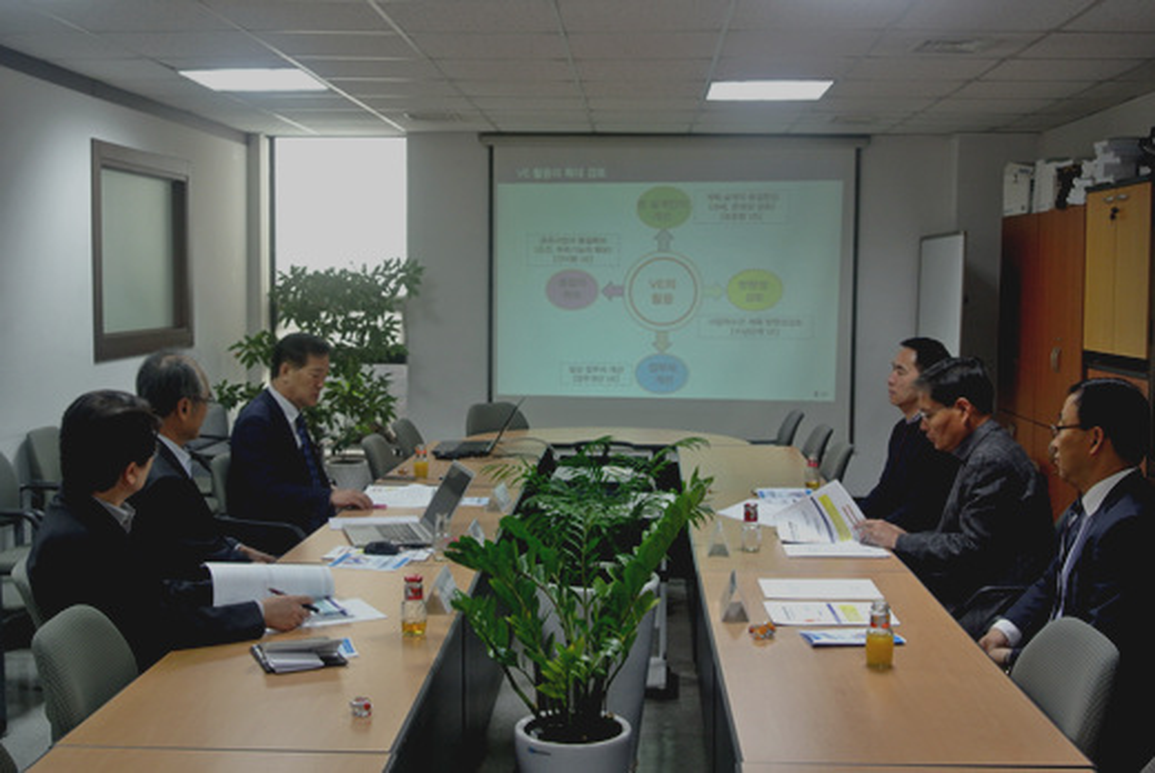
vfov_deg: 32.0
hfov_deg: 46.4
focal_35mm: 42
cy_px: 386
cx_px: 578
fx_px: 1349
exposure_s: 1/30
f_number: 5.6
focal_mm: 15.7
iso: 400
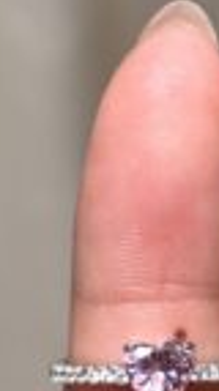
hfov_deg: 7.6
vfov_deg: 13.5
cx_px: 137
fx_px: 1648
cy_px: 180
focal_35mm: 159
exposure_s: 1/89
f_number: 1.6
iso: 40
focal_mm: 5.96
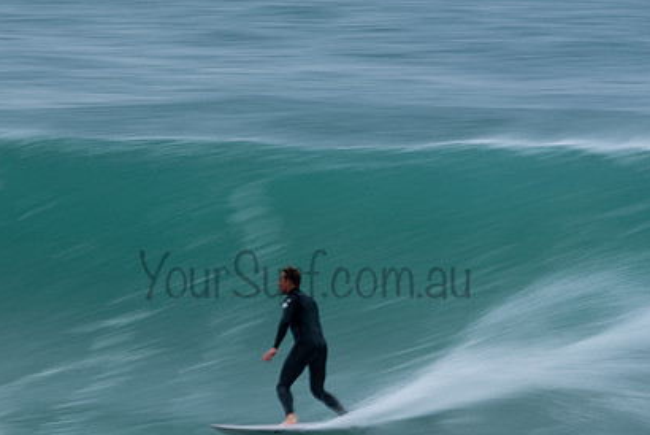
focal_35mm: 1061
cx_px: 303
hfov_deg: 1.9
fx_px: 19170
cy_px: 261
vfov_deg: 1.3
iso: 100
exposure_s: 1/20
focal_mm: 500
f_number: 22
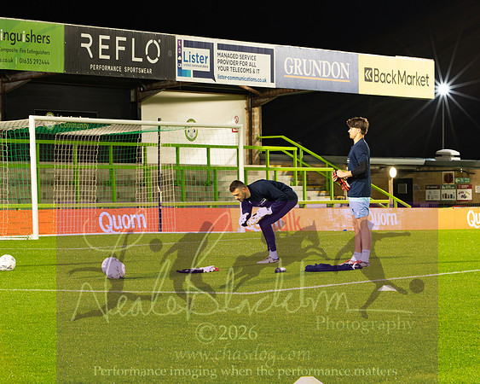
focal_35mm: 143
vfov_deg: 10.8
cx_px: 237
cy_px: 192
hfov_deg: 13.5
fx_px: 2031
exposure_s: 1/100
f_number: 8
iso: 3600
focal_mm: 85
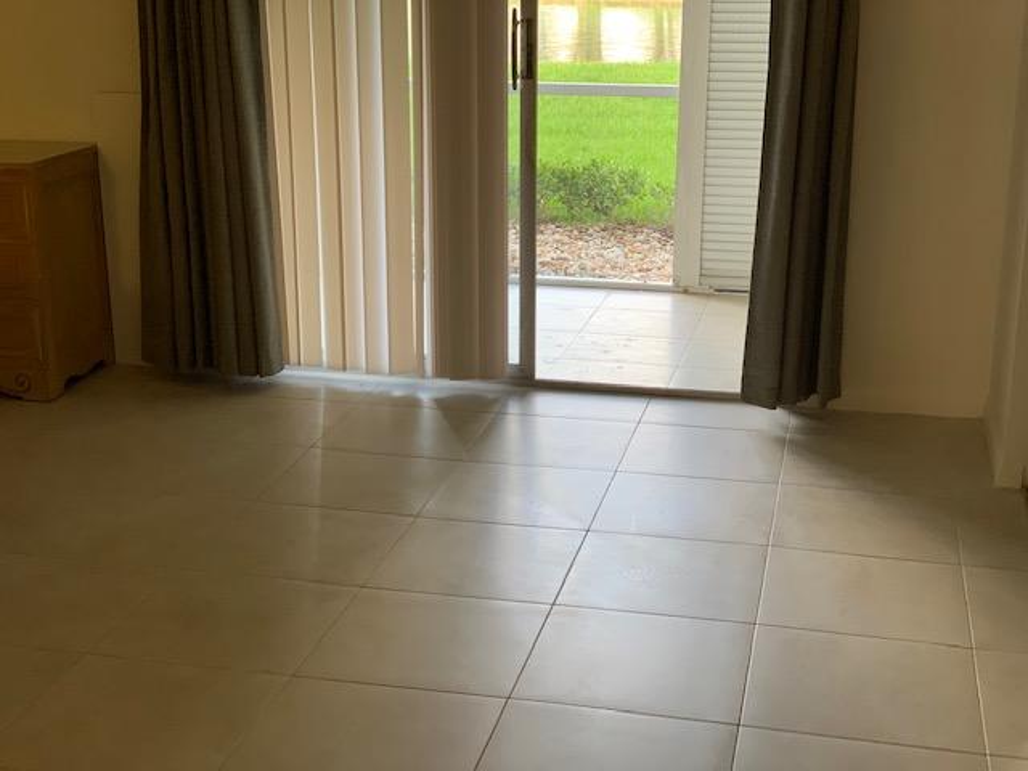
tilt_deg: -15.5
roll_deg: -1.4
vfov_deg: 28.0
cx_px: 514
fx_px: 1544
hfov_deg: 36.8
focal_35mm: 52
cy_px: 386
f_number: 2.4
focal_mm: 6
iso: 125
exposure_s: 1/120
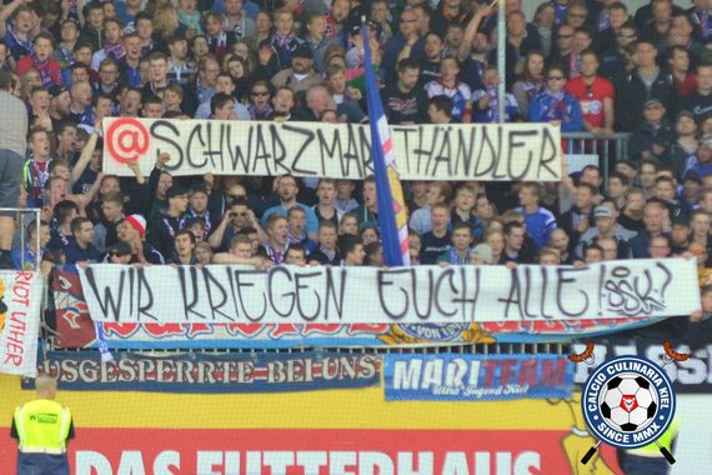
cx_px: 356
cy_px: 238
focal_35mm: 300
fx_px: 5933
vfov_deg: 4.6
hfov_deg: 6.9
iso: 450
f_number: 4
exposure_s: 1/1000
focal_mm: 200
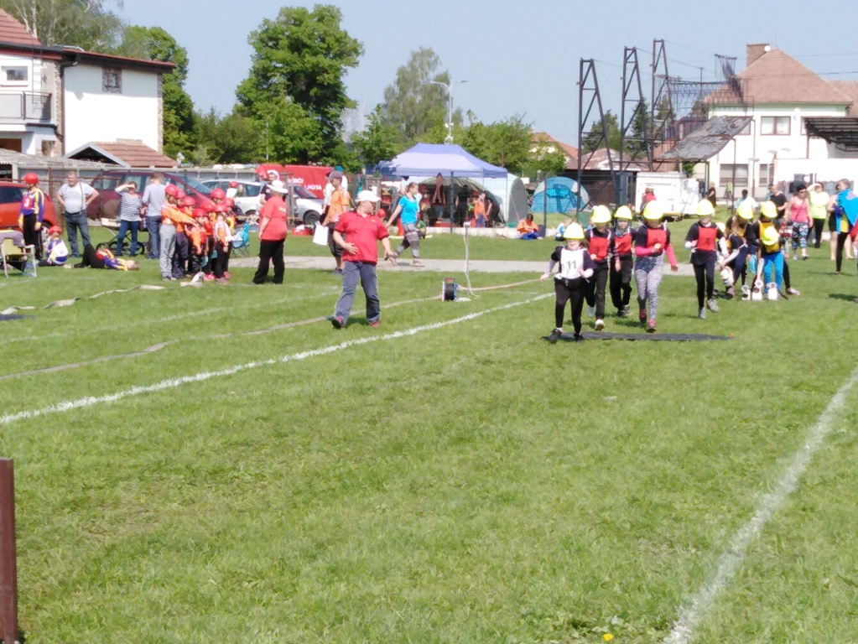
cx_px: 429
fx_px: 645
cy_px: 322
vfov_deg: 53.1
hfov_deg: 67.3
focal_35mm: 26
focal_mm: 3.46
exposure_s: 1/837
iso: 100
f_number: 2.2
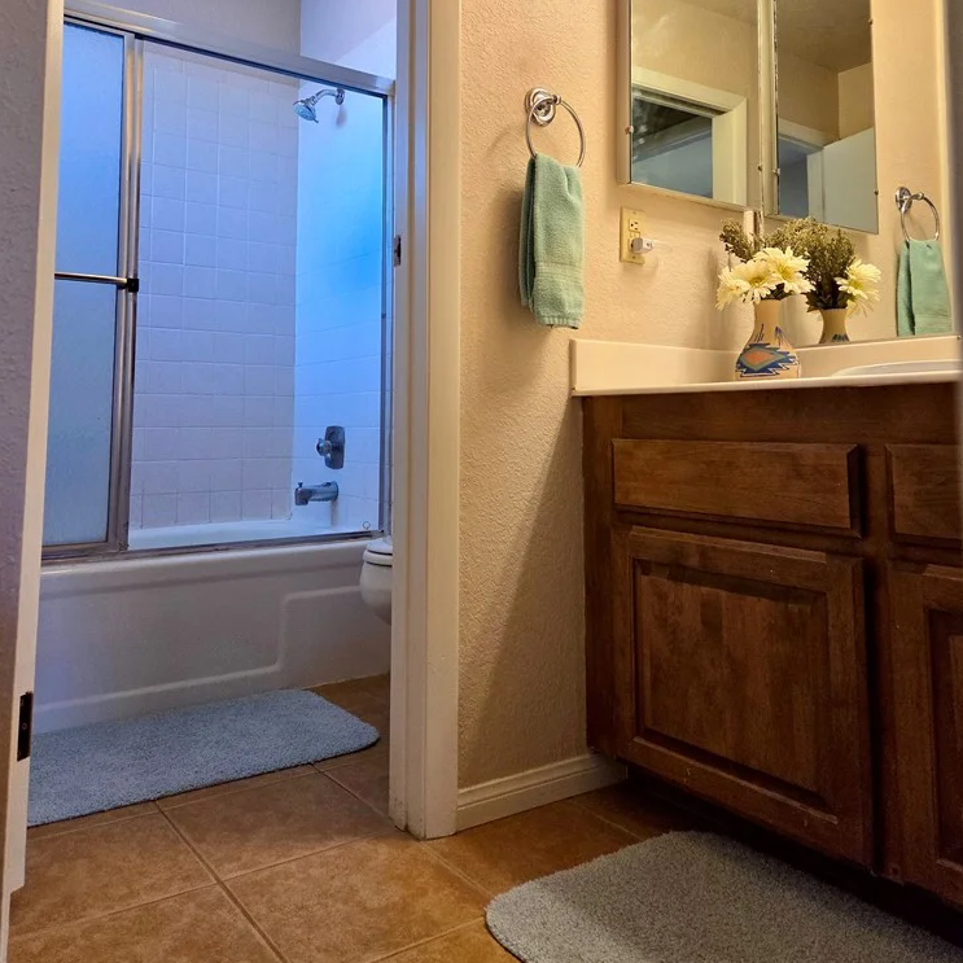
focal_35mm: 28
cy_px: 364
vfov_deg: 56.6
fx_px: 881
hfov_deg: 57.3
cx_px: 480
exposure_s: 1/120
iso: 160
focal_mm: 5.4
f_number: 1.8
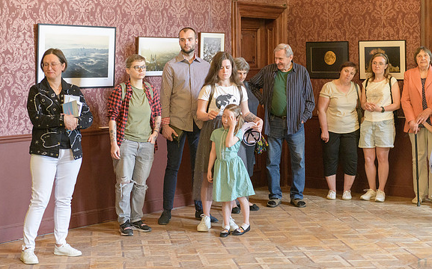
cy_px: 121
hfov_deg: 27.2
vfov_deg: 17.1
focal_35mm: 76
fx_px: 894
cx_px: 204
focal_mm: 70
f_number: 3.5
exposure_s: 1/160
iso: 6400
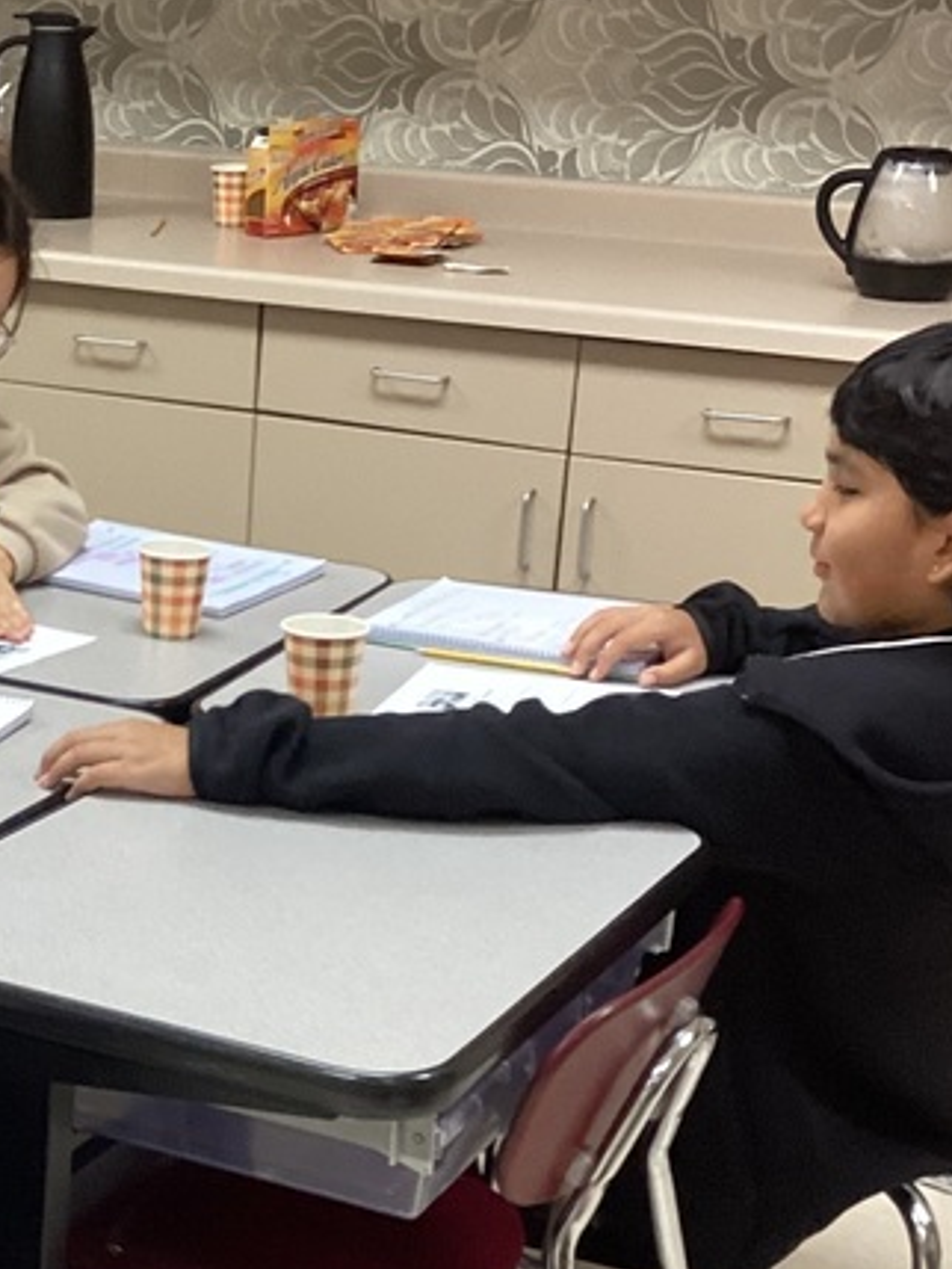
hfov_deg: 19.4
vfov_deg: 26.1
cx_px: 12
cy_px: 881
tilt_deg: -20.3
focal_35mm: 74
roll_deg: -0.1
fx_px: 2712
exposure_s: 1/60
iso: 200
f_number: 2.4
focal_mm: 3.3
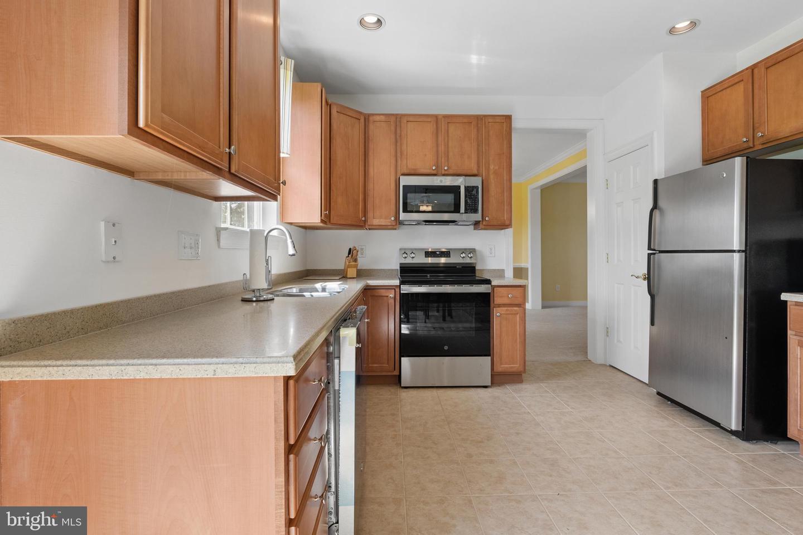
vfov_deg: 72.1
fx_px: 368
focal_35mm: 16
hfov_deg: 95.0
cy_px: 268
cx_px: 402
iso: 400
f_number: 8
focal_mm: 11
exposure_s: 1/40
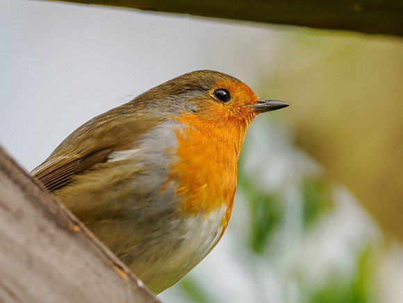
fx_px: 8255
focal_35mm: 709
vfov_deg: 2.1
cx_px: 196
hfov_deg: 2.8
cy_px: 153
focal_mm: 300
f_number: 4
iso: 1250
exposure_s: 1/800
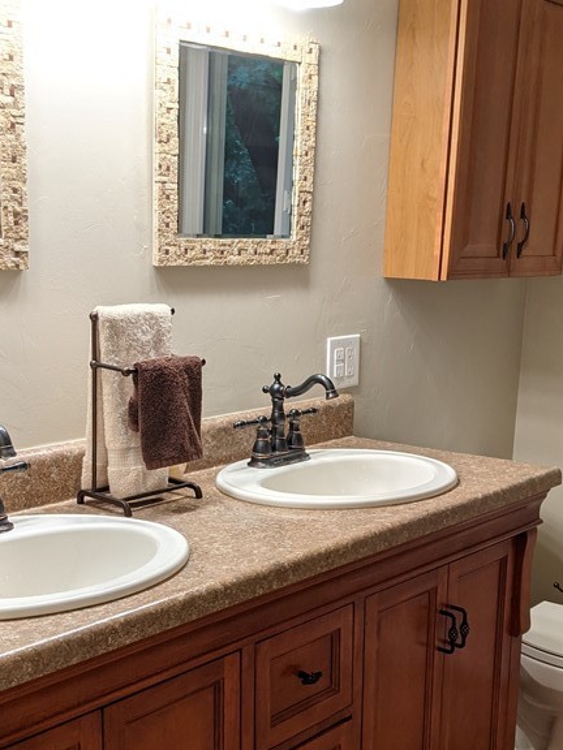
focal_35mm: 48
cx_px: 270
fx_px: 1041
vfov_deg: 39.2
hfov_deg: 30.3
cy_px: 500
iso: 69
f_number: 1.8
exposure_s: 1/30
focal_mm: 4.44
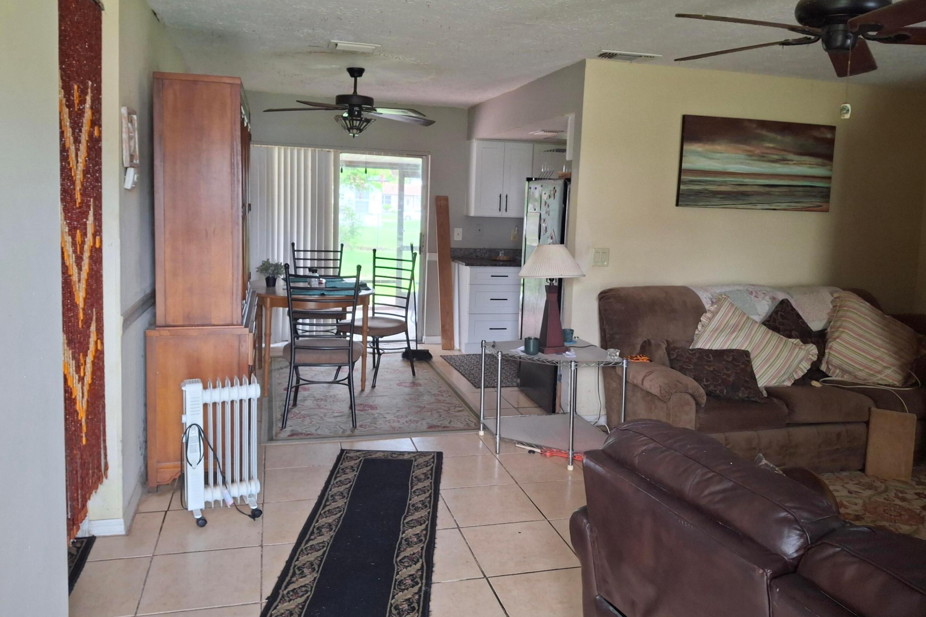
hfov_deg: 67.4
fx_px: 694
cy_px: 268
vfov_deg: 47.8
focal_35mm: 27
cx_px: 473
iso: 200
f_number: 1.8
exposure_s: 1/120
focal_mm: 4.69
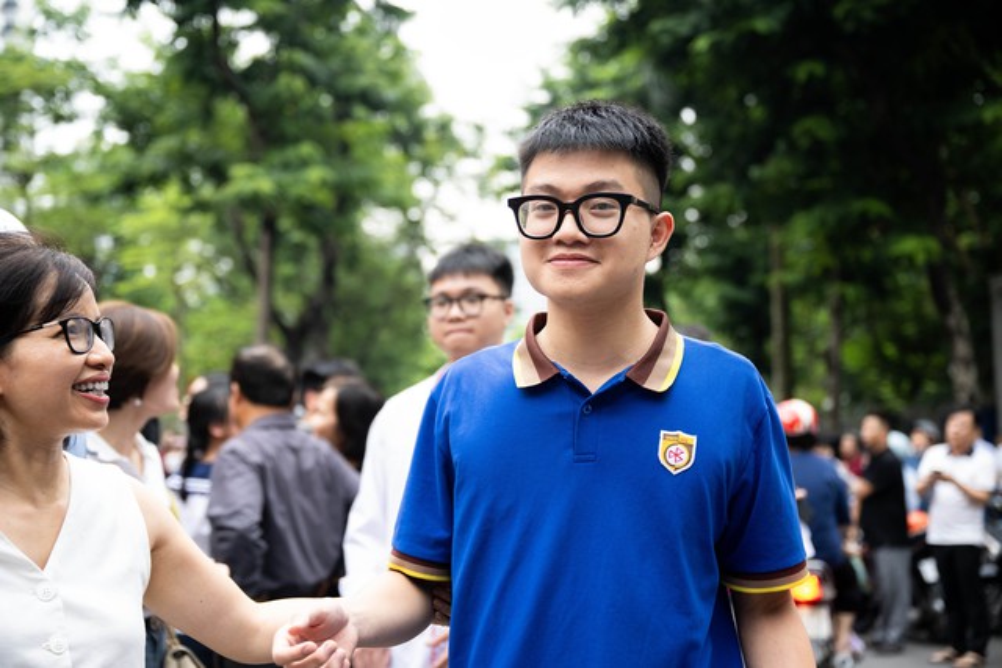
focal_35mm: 50
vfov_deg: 27.0
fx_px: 1392
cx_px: 501
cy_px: 334
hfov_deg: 39.6
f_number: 3.2
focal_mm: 50
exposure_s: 1/320
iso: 1000
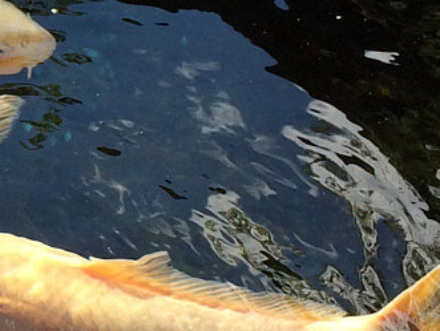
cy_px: 141
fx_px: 1781
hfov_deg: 13.1
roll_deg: -1.9
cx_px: -284
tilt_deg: -38.7
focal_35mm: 140
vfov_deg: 10.6
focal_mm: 4.15
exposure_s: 1/720
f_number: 2.2
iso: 32
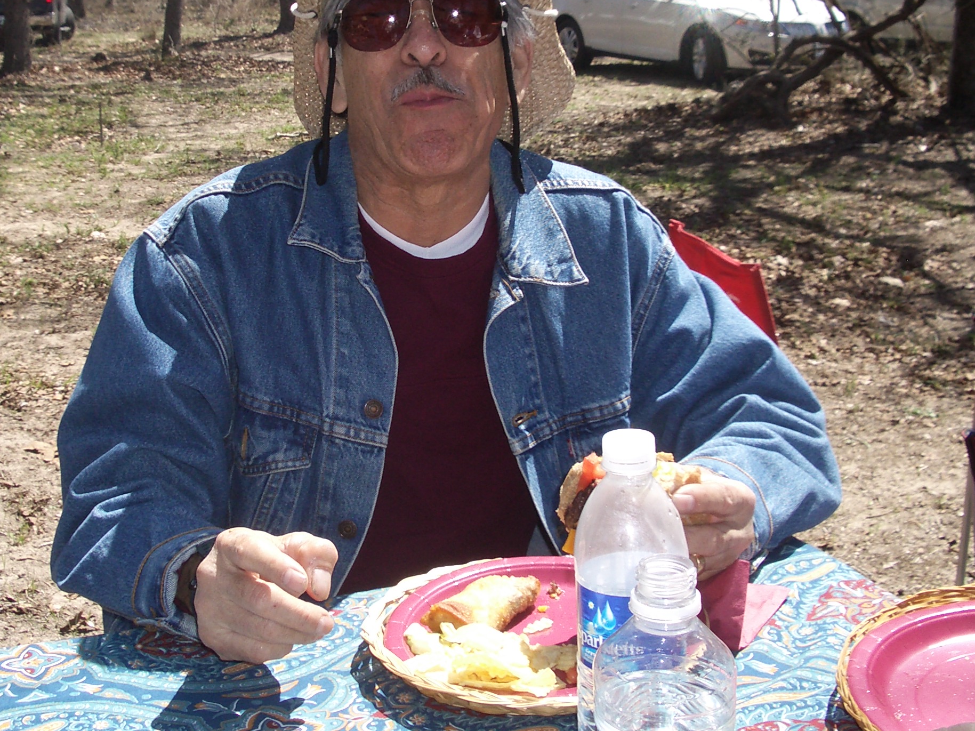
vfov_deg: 29.5
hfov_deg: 38.7
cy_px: 242
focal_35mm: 49
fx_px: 1380
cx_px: 384
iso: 80
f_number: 4.3
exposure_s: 1/250
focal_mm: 5.8
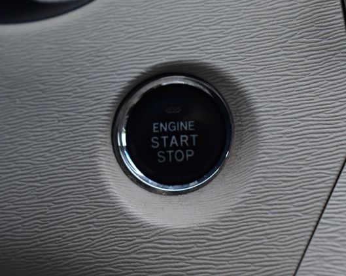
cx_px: 183
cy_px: 138
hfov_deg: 20.5
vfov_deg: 16.4
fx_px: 958
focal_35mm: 94
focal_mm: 55
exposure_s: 1/40
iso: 400
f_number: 7.1
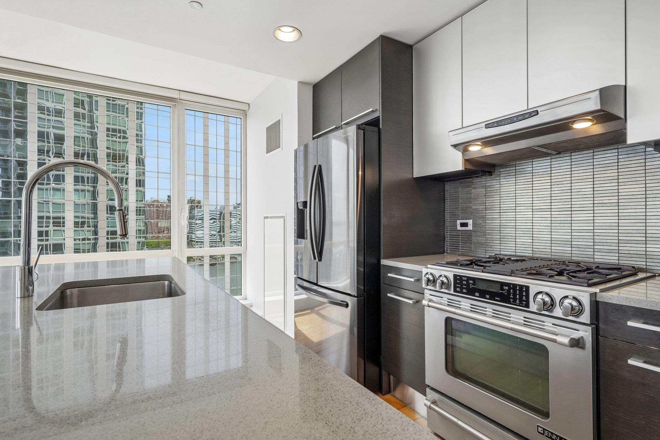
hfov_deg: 93.3
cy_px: 220
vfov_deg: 70.4
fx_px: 312
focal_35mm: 17
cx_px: 330
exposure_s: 1/30
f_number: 10
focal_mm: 17
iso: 100
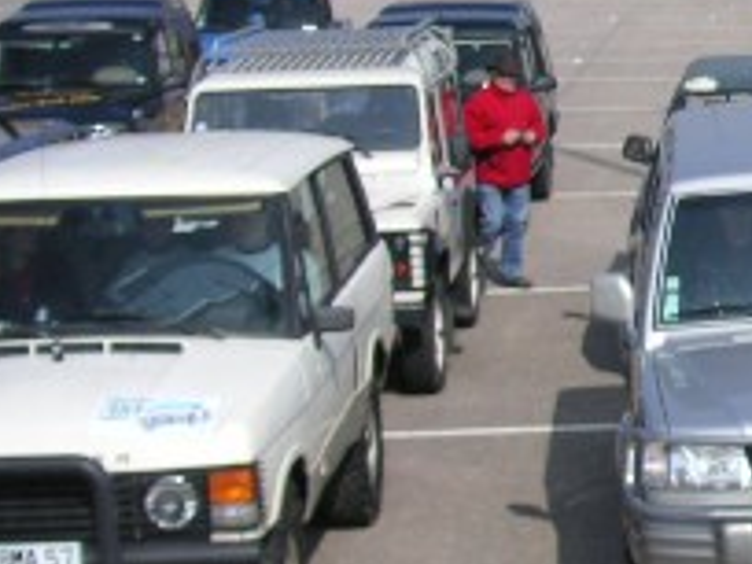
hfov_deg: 16.6
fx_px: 2368
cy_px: 243
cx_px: 1076
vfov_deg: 13.6
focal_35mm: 109
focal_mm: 6.1
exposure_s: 1/180
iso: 50
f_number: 6.7
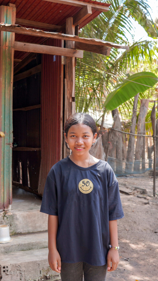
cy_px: 141
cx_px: 58
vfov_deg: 44.6
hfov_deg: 25.9
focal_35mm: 46
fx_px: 343
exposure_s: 1/125
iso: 200
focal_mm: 29
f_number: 4.5
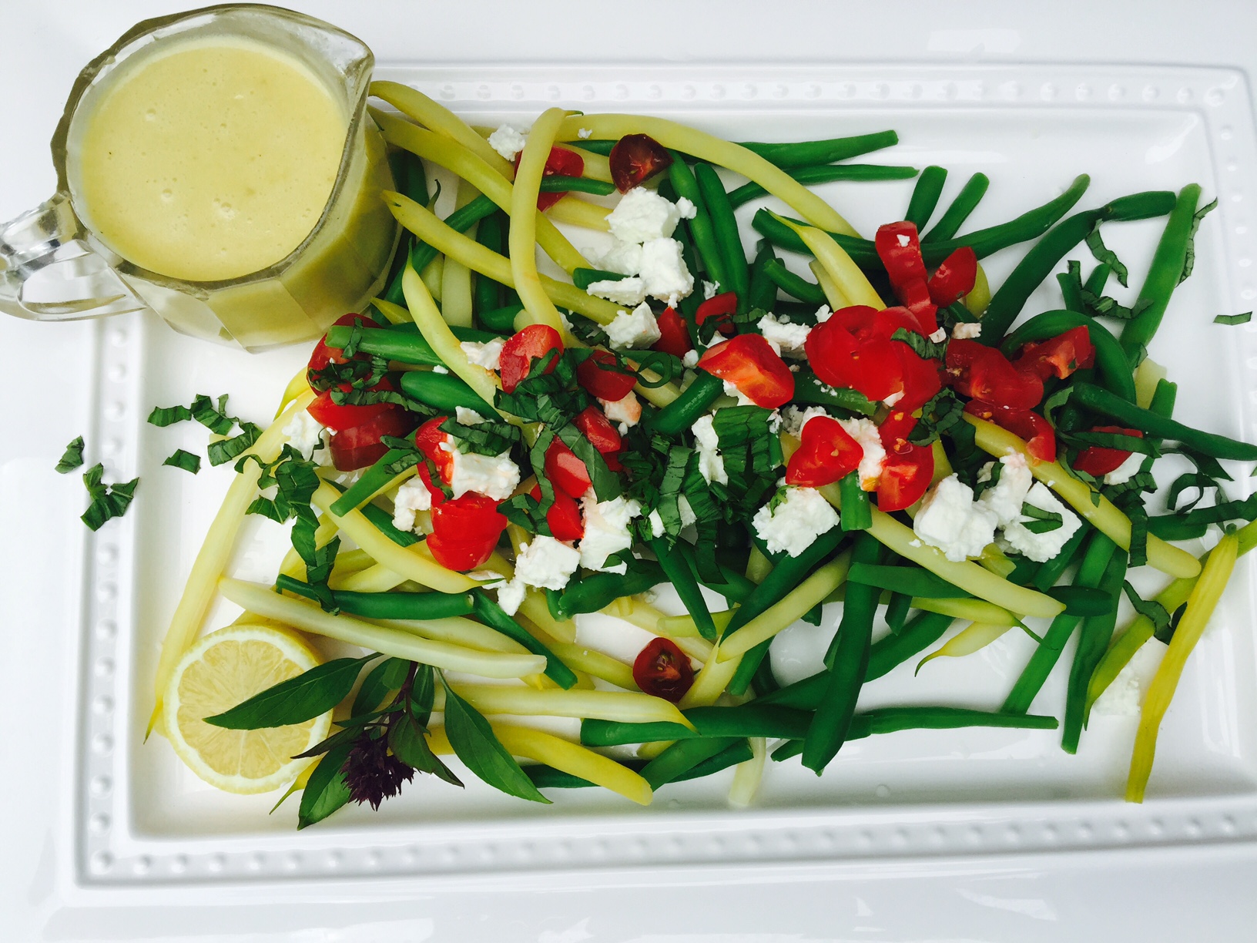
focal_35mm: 29
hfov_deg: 61.7
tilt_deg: -83.0
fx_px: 1053
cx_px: 628
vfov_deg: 48.2
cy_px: 472
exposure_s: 1/1014
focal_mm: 4.15
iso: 32
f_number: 2.2
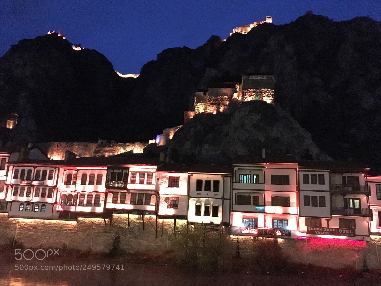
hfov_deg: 61.7
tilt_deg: +12.3
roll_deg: -3.1
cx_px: 190
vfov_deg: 48.2
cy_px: 143
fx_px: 319
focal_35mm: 29
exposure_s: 1/17
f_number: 2.2
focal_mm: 4.15
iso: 1600
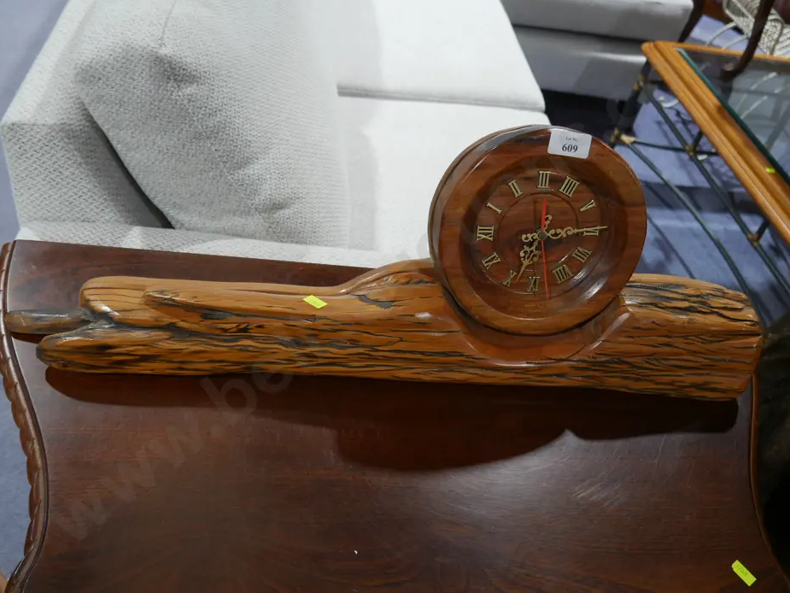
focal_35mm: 31
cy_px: 270
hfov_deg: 58.3
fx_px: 708
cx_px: 407
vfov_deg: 45.4
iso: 500
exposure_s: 1/60
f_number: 3.5
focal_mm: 14
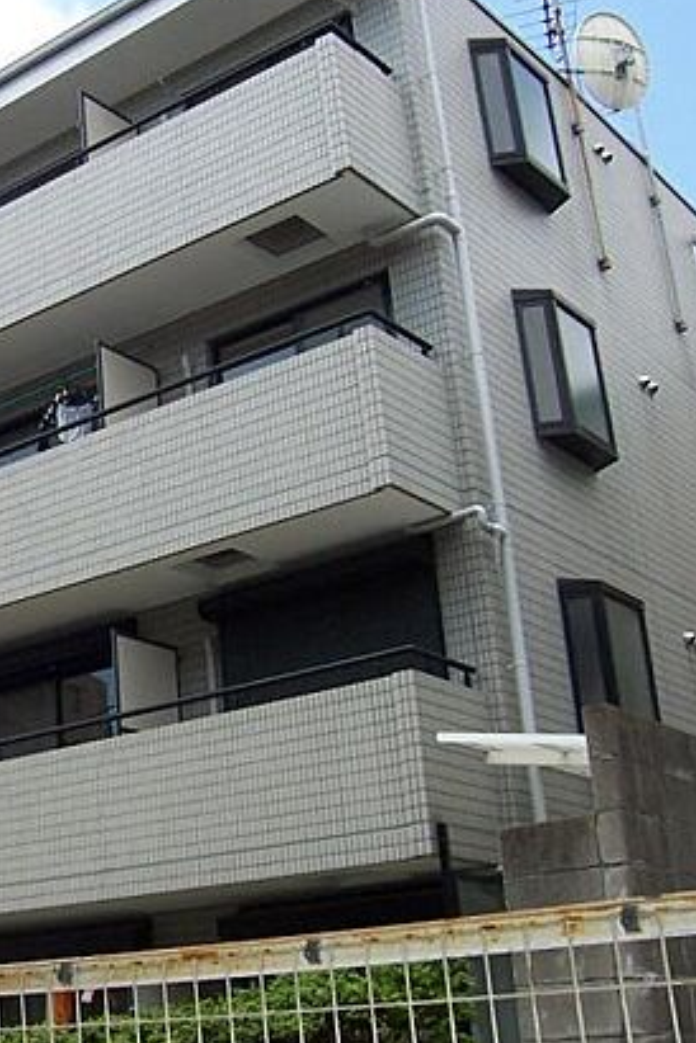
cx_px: -66
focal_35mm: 55
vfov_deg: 36.2
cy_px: 530
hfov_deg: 23.2
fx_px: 1595
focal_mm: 5.6
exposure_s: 1/250
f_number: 5.6
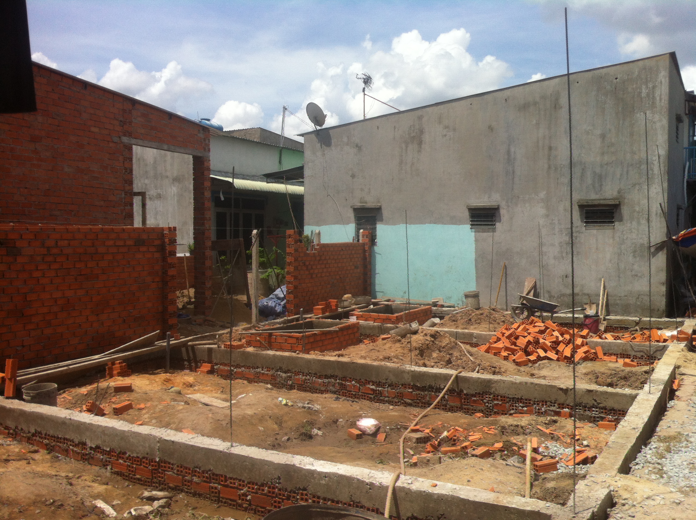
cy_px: 260
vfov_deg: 40.6
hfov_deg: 52.7
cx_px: 348
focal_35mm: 35
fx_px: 703
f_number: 2.8
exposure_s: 1/1774
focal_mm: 3.85
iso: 80
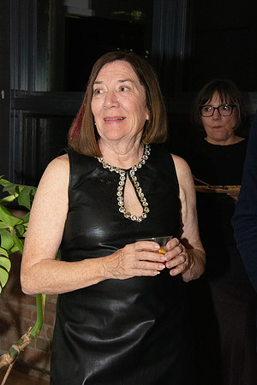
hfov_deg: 16.3
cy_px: 192
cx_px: 128
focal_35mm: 84
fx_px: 899
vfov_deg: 24.2
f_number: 11
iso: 5000
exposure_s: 1/250
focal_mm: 56
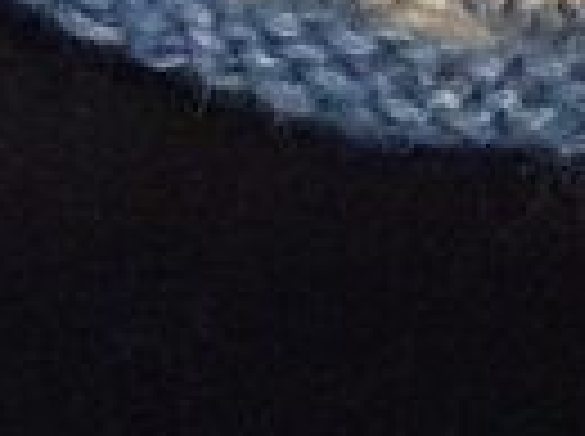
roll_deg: -2.2
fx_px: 2665
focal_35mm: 158
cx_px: 634
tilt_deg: -15.5
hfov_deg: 12.3
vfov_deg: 8.7
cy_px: -503
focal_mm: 3.3
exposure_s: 1/15
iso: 320
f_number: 2.4
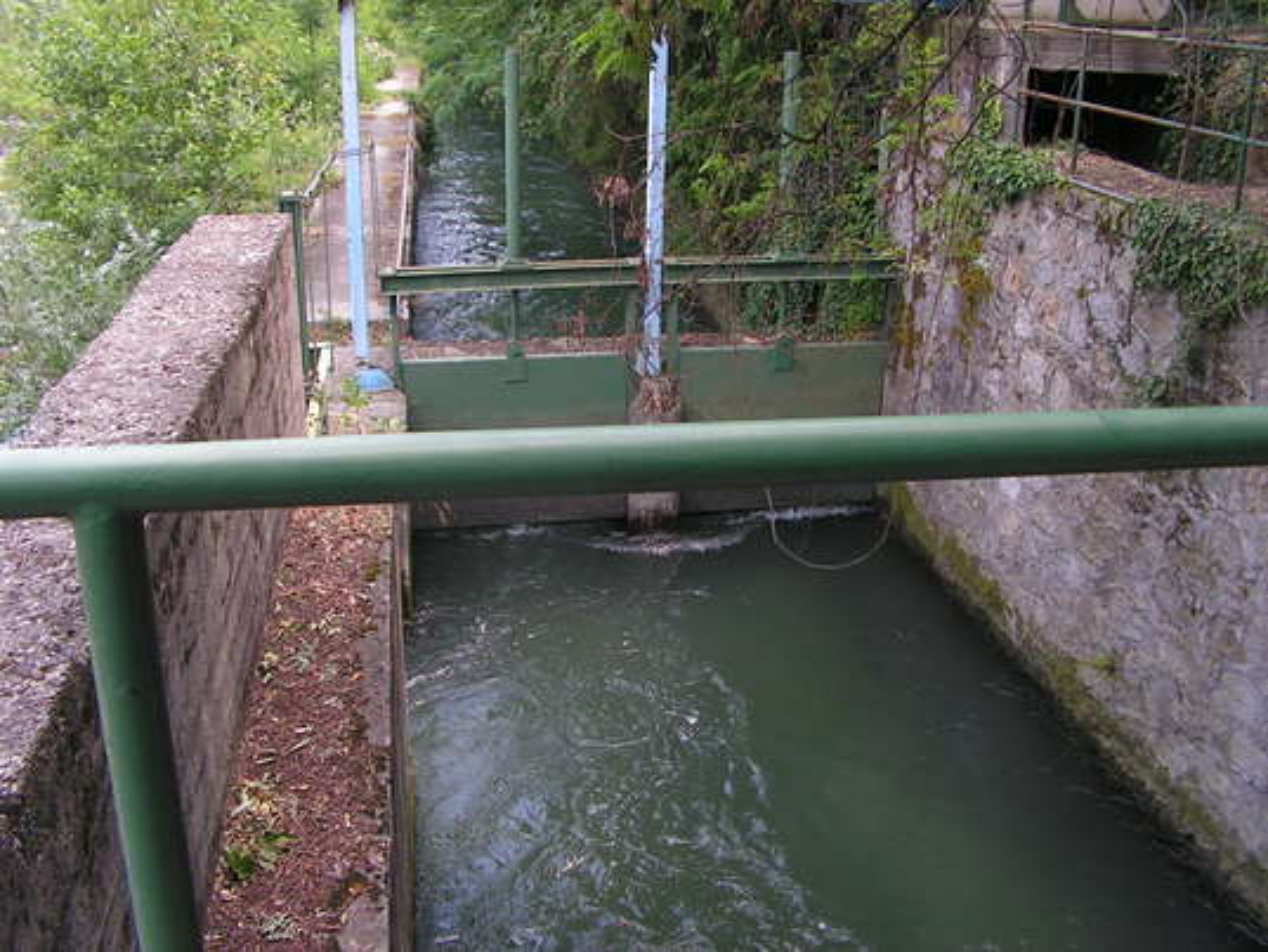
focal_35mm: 36
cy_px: 476
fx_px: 1319
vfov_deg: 39.7
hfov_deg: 51.3
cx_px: 634
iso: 64
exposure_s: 1/125
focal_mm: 6
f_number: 3.2
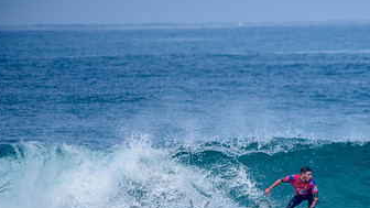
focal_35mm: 905
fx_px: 8879
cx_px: 303
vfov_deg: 1.3
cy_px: 207
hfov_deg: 2.4
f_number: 5.6
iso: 200
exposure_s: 1/2000
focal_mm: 500
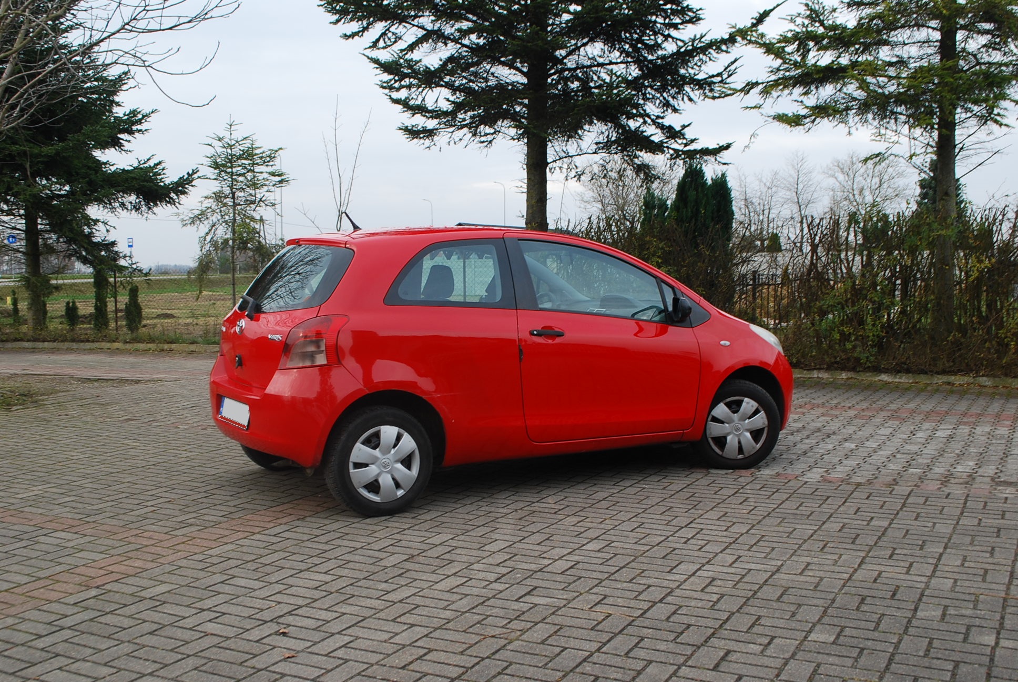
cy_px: 341
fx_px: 1104
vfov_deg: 34.3
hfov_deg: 49.5
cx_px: 509
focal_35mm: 39
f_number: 8
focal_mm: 26
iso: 200
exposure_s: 1/60
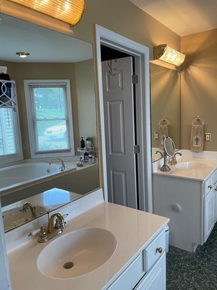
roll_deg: +3.0
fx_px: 217
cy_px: 145
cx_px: 108
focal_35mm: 26
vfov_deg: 67.3
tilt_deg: -7.3
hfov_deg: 53.1
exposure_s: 1/120
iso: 40
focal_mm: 4.2
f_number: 1.6
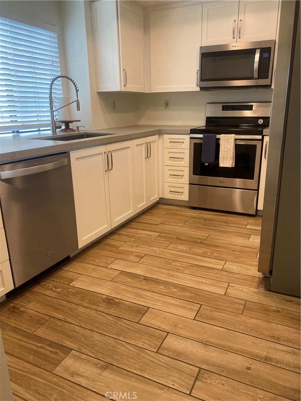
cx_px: 150
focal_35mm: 26
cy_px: 200
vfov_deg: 67.3
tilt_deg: -17.2
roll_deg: +1.1
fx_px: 301
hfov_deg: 53.1
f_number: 1.8
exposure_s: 1/120
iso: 125
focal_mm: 4.25
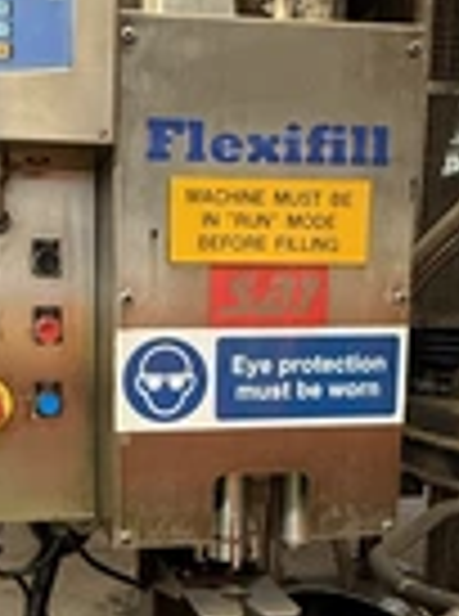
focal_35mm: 41
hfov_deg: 34.0
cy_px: 414
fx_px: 728
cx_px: 94
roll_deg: +0.4
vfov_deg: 45.2
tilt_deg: -9.0
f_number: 2.2
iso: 250
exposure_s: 1/50
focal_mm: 2.22
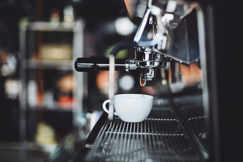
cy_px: 81
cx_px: 122
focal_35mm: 50
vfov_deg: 27.0
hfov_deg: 39.6
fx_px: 338
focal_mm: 50
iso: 250
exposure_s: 1/250
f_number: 2
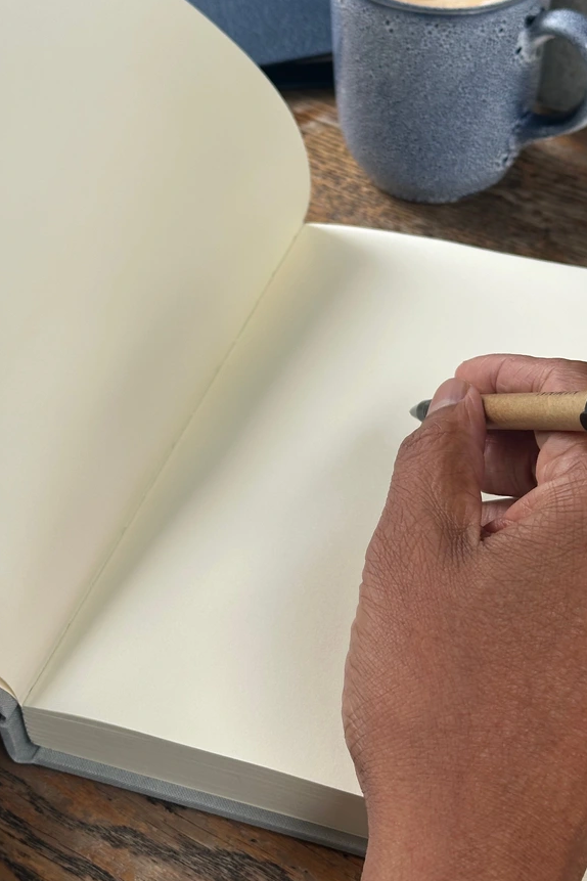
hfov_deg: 26.5
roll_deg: +1.8
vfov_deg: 38.9
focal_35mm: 51
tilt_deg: -41.9
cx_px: 312
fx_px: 1247
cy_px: 448
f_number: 1.78
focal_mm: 6.86
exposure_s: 1/140
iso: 50
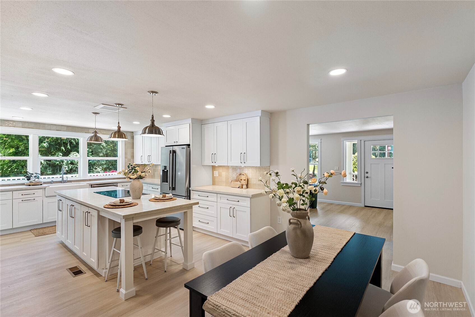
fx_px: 211
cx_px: 238
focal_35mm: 16
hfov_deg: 96.7
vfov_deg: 73.8
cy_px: 158
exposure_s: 1/40
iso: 1600
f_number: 6.3
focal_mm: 16
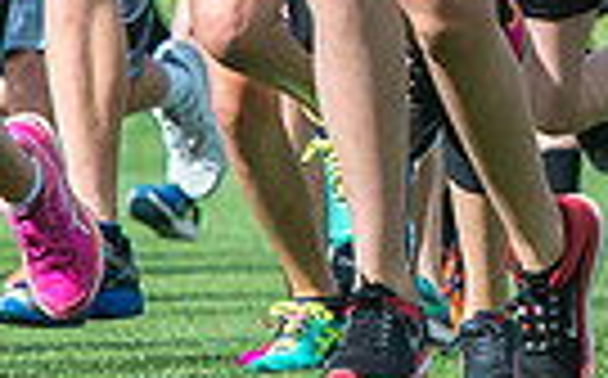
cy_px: -113
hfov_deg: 1.1
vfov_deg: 0.7
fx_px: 31162
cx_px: 722
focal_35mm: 1883
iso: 1000
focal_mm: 310
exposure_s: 1/2500
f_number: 8
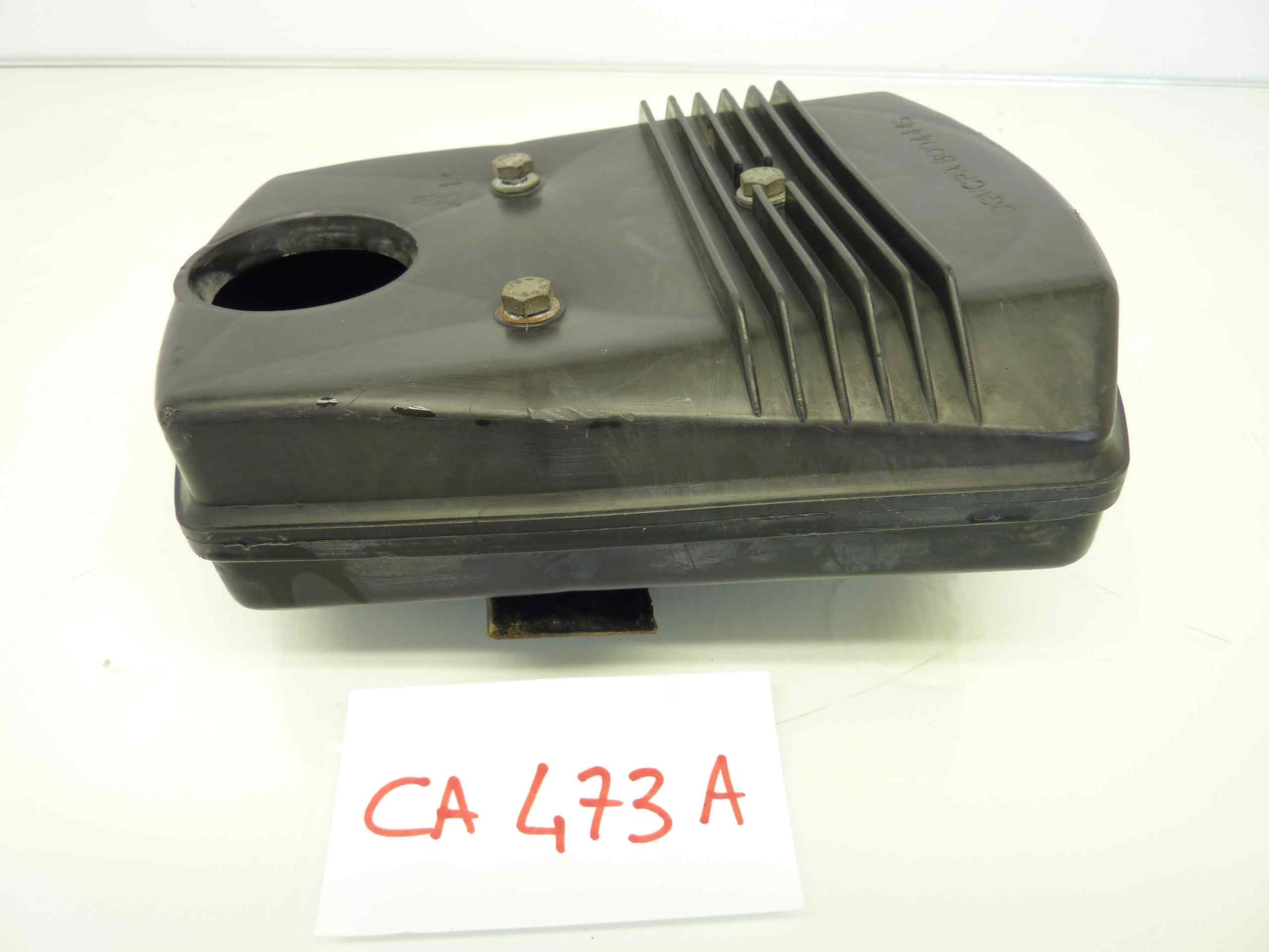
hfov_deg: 69.4
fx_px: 916
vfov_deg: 54.9
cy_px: 476
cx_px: 634
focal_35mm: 25
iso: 80
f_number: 3.3
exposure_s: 1/15
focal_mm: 4.1
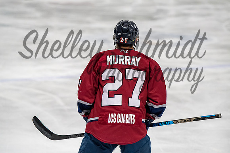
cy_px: 76
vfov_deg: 5.6
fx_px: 1582
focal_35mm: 248
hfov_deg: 8.3
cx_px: 115
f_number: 3.2
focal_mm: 165
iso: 1600
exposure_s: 1/800
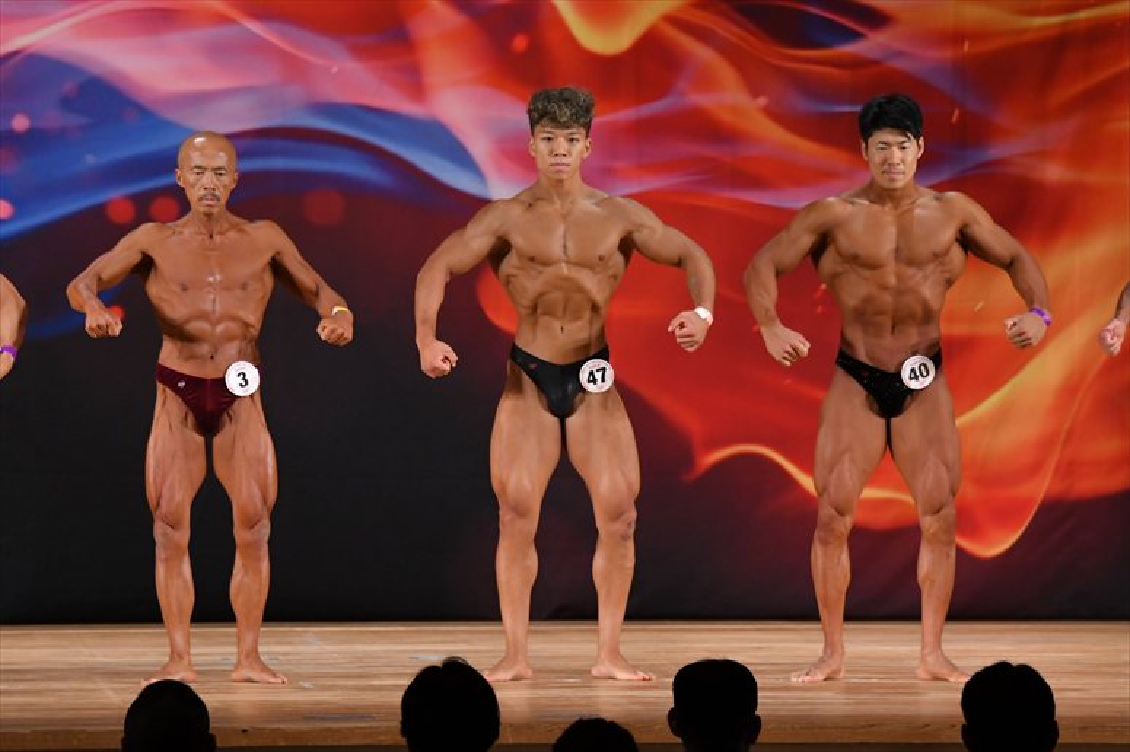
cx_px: 565
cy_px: 376
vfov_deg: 6.3
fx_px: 6808
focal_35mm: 217
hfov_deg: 9.5
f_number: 5.6
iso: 3200
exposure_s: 1/400
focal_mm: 145
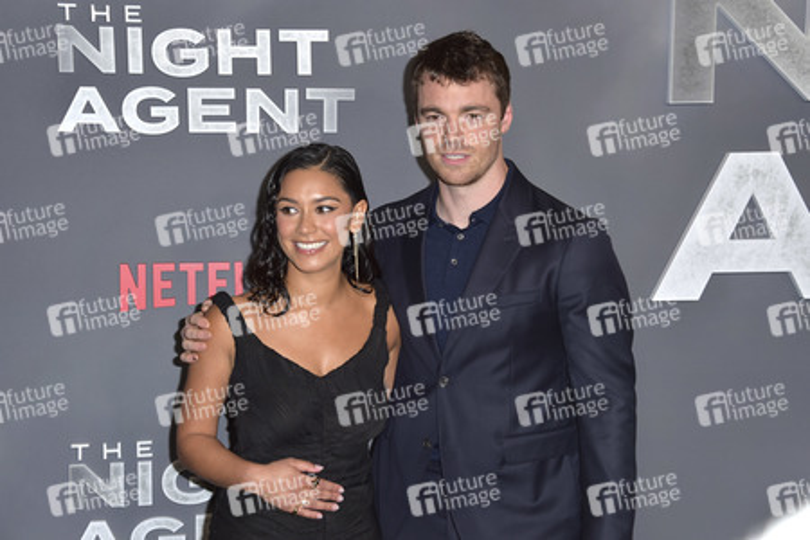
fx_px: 1530
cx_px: 405
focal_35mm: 68
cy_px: 270
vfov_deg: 20.0
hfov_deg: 29.7
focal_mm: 68
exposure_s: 1/250
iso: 400
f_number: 6.3
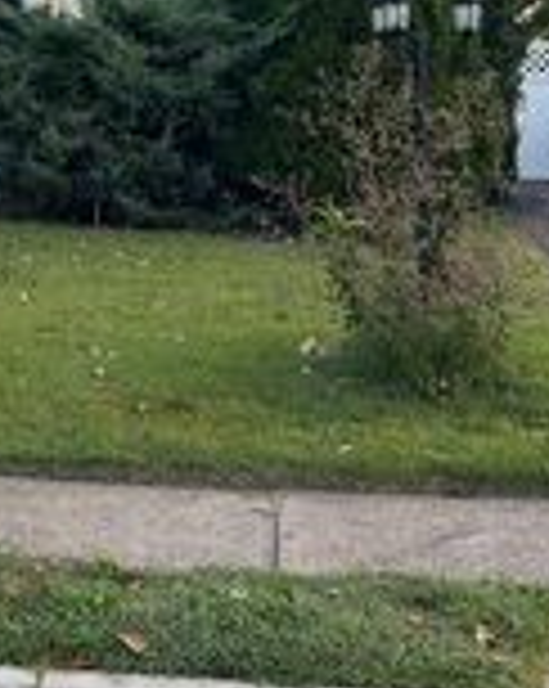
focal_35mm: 83
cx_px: -99
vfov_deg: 21.8
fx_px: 1689
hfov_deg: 17.6
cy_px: -74
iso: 50
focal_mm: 5.7
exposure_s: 1/607
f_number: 1.5
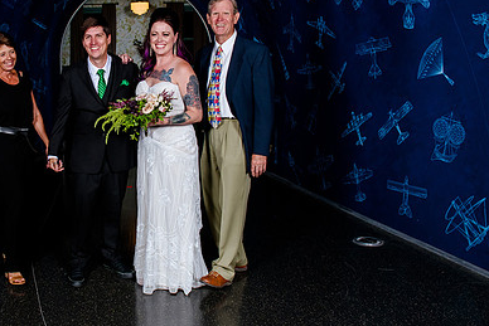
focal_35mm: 39
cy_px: 124
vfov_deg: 34.1
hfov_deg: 47.4
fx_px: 530
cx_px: 114
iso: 640
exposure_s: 1/125
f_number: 6.3
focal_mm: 24
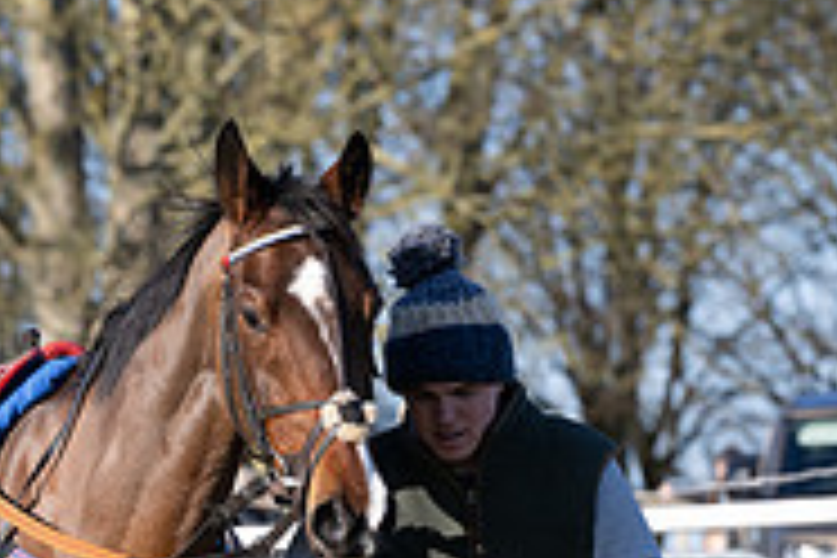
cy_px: 691
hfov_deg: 4.9
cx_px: 428
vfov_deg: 3.3
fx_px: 9764
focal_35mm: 420
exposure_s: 1/1250
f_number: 5
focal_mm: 135
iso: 400
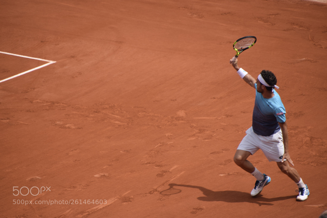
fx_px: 4086
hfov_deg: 4.6
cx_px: 164
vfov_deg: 3.1
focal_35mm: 450
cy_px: 109
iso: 200
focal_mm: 300
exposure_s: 1/800
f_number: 6.3
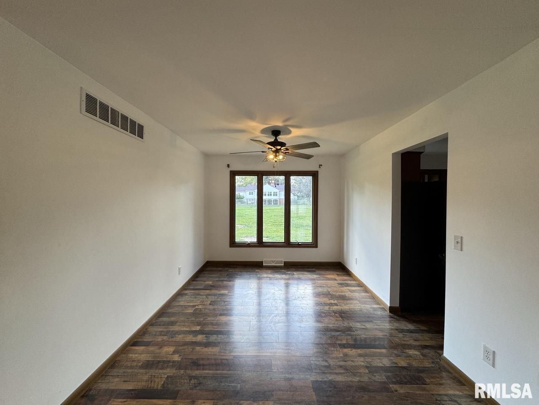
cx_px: 270
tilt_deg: -1.6
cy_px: 202
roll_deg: -0.4
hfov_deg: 102.1
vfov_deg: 85.7
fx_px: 218
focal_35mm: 14
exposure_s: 1/120
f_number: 2.2
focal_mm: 2.22
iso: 80
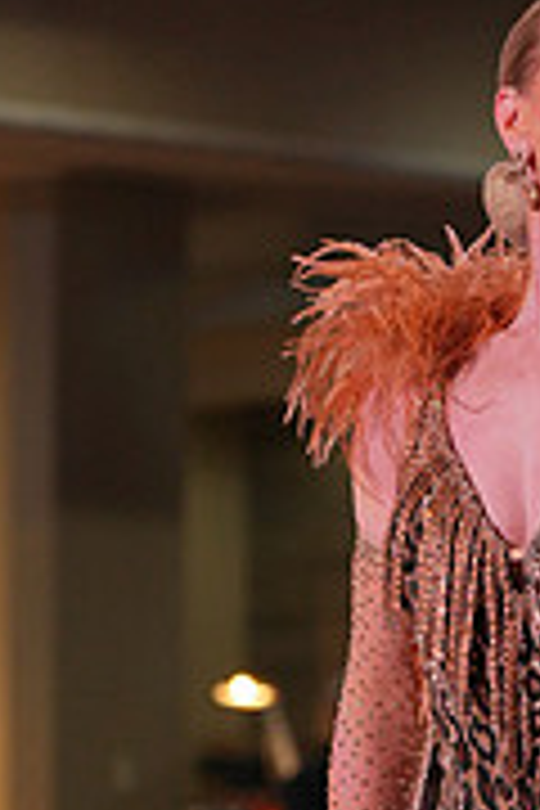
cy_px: 1071
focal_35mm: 299
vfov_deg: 6.8
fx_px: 6727
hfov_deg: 4.6
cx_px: 664
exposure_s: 1/500
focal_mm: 93
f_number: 4
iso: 1000
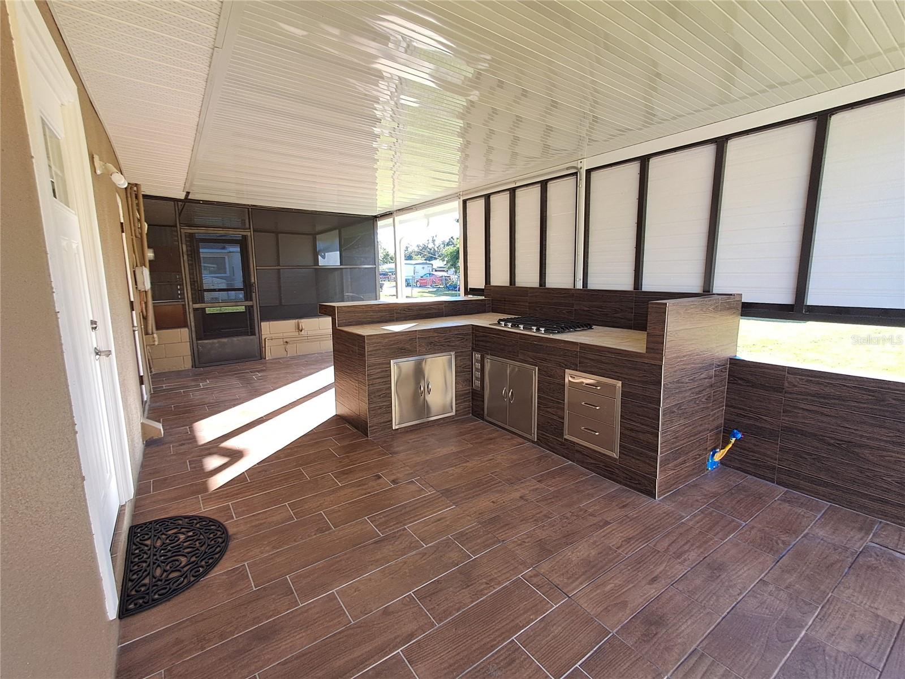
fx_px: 418
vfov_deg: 78.1
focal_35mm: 16
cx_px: 452
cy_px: 340
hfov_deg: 94.5
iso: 40
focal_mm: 1.64
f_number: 2.2
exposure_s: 1/120
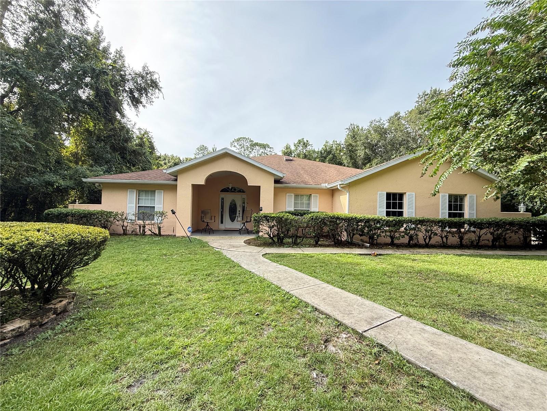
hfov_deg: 102.1
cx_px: 274
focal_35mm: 14
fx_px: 221
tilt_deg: +1.5
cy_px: 206
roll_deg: -1.2
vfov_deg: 85.7
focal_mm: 2.22
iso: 64
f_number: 2.2
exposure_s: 1/324
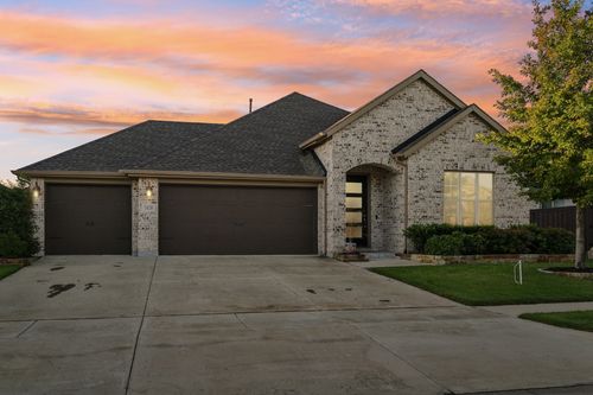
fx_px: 494
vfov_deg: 43.6
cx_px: 296
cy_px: 198
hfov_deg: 61.9
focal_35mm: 30
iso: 400
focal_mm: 30
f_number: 8
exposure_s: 1/200
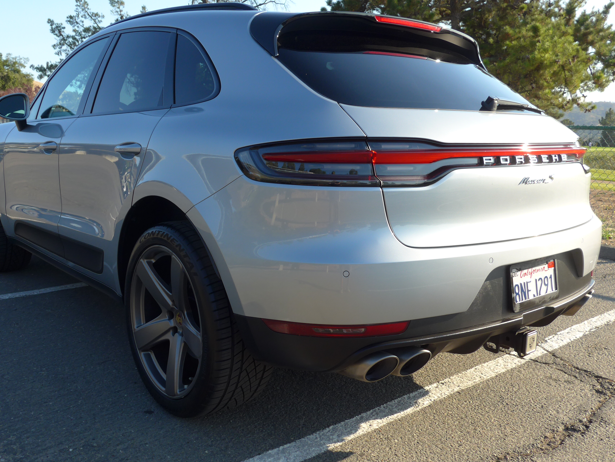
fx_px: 604
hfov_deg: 53.9
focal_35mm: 34
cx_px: 285
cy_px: 243
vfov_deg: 41.8
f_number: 2.8
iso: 80
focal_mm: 6
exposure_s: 1/500
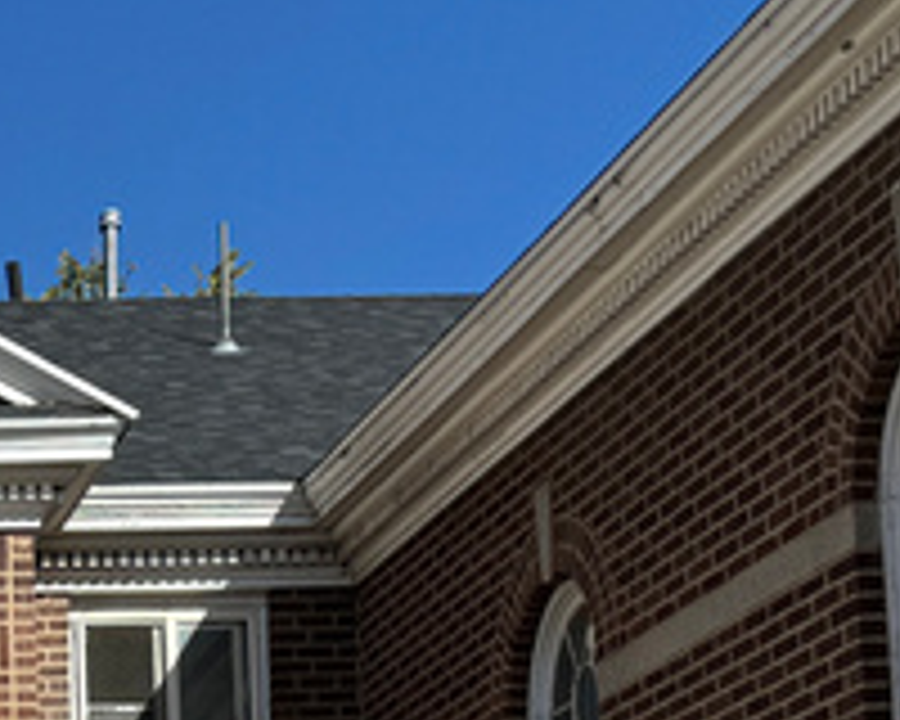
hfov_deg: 14.7
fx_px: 3196
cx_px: -518
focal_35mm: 120
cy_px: 1148
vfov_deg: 12.1
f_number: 1.78
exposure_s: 1/6410
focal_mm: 6.76
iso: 80
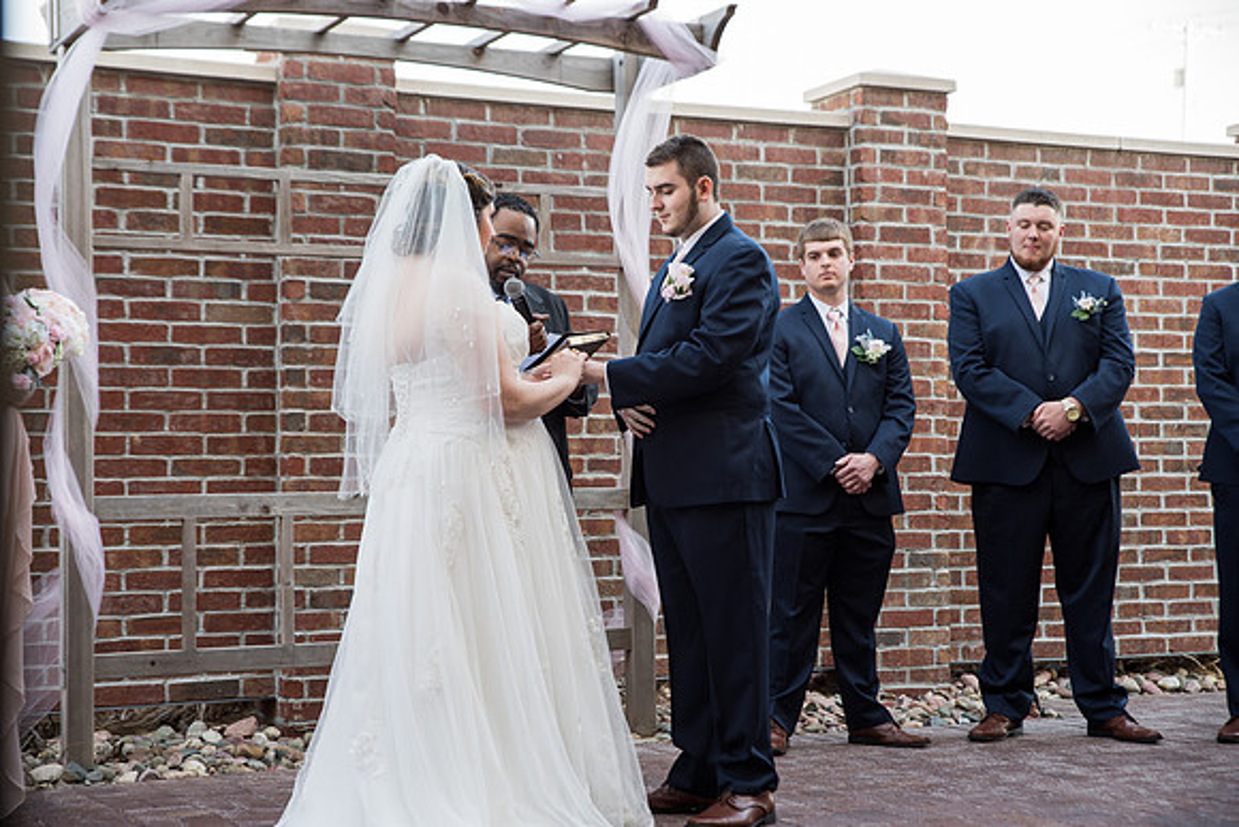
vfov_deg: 21.9
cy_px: 414
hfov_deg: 32.4
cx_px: 620
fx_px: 2134
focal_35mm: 62
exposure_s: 1/200
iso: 250
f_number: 3.5
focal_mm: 62
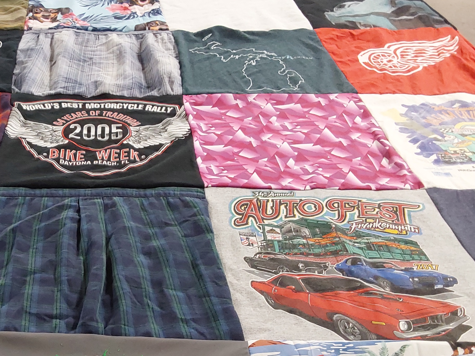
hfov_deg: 36.0
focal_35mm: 50
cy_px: 281
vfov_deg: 28.5
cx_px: 52
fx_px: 686
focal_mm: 2.91
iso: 160
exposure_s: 1/50
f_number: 1.9
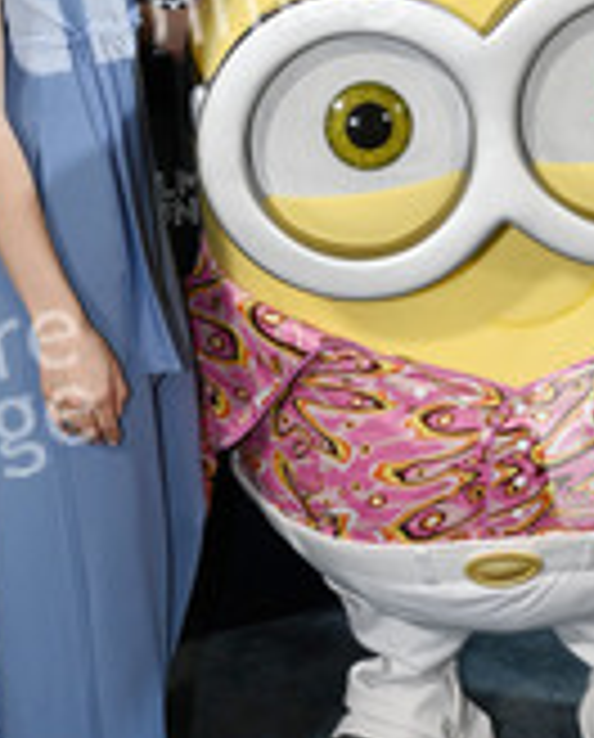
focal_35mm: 73
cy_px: 194
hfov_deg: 21.0
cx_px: 356
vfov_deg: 25.7
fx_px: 1598
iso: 1600
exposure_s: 1/160
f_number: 6.3
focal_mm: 32
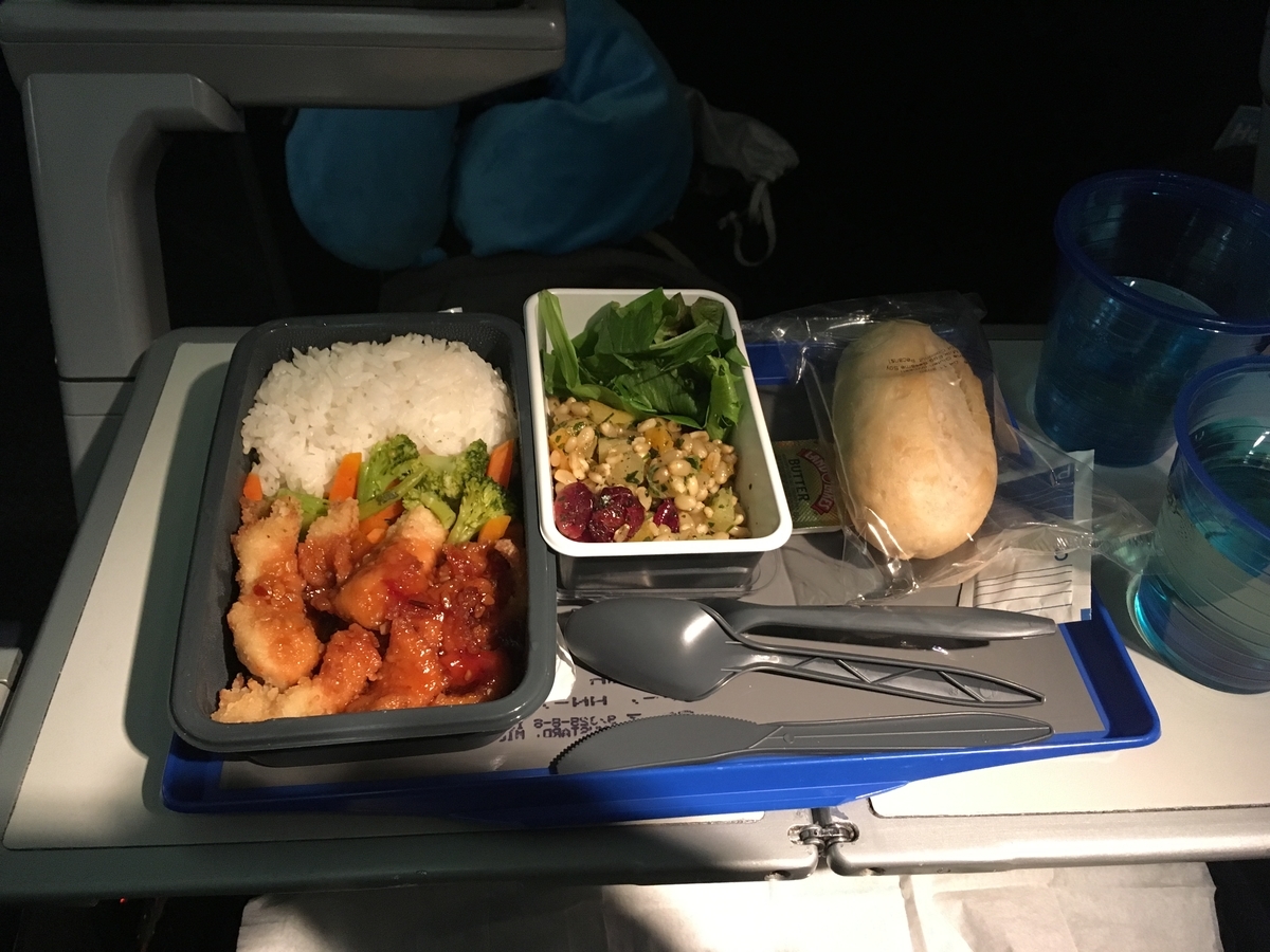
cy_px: 476
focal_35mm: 29
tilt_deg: -47.2
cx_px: 635
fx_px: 1064
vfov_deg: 48.2
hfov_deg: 61.7
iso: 200
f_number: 2.2
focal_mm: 4.15
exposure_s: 1/20
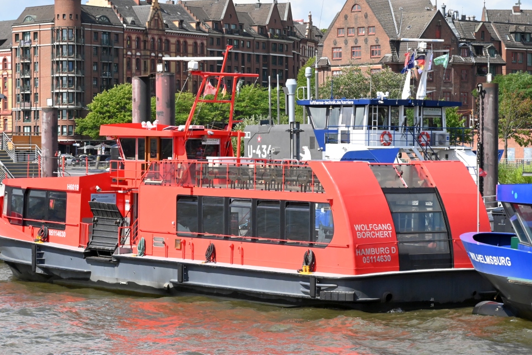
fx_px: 1566
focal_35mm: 106
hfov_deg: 19.3
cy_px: 166
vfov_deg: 12.9
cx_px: 246
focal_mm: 98
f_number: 13
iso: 4000
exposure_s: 1/2500
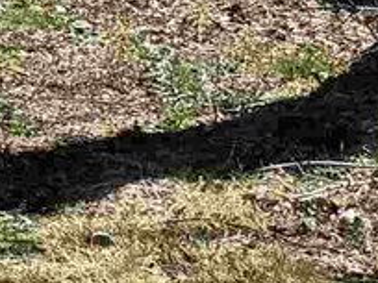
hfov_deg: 7.9
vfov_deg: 7.6
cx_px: -1012
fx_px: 2053
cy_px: -233
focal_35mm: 188
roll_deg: +0.9
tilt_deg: -5.3
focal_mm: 6.76
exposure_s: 1/2000
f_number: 1.78
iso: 80
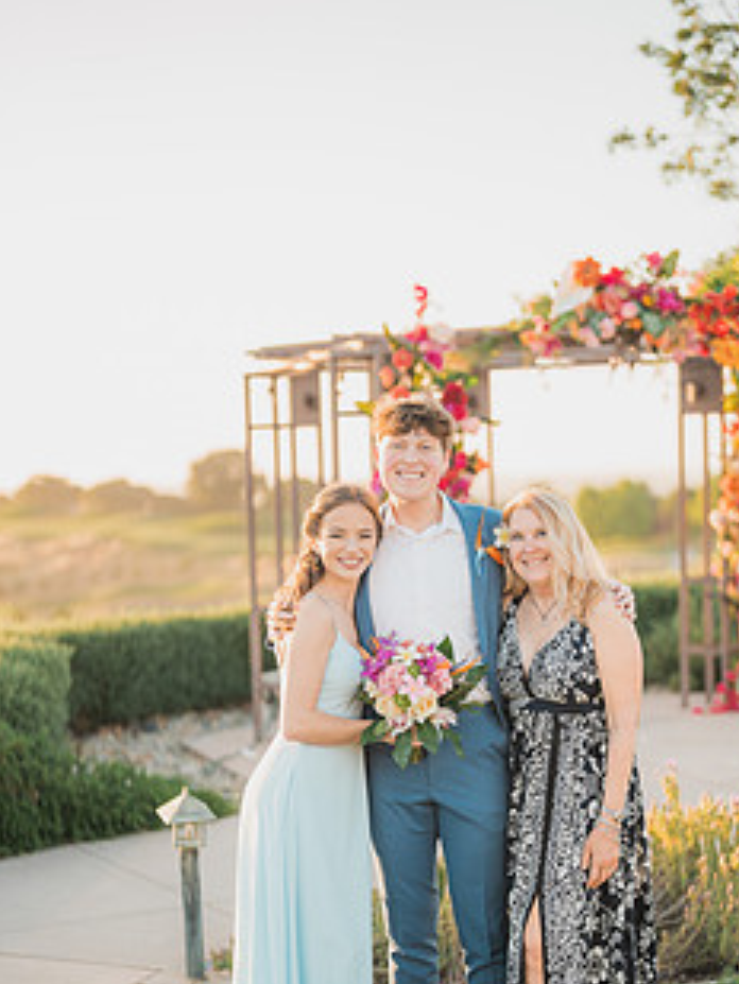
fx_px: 1991
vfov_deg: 27.6
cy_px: 656
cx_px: 420
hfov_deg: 21.0
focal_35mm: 70
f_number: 1.2
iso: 200
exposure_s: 1/2000
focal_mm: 50
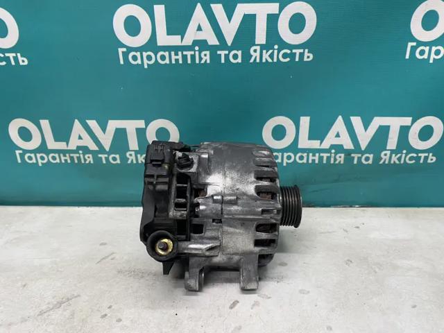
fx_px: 333
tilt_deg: -24.3
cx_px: 222
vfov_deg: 53.1
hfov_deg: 67.3
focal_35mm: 26
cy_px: 166
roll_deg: +0.5
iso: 80
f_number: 1.8
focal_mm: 4.25
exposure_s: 1/50
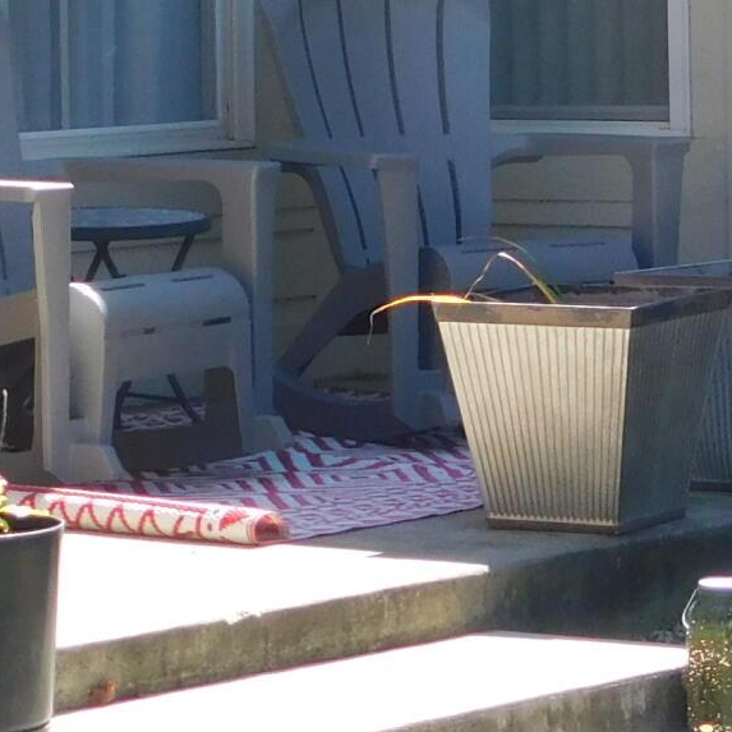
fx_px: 5646
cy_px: -303
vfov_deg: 7.3
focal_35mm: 236
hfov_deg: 7.4
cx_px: 839
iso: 125
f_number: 3.8
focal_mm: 9
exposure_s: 1/200
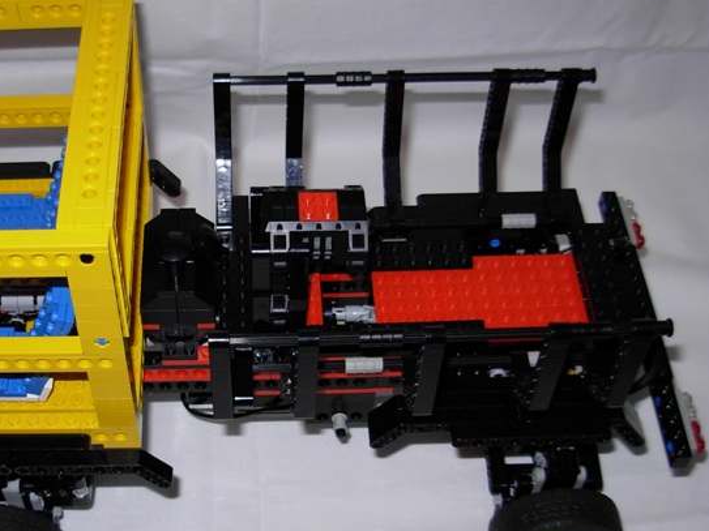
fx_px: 1147
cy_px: 266
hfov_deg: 34.1
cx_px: 248
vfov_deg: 26.1
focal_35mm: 56
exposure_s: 1/22.6
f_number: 2.9
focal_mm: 6.3
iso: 79
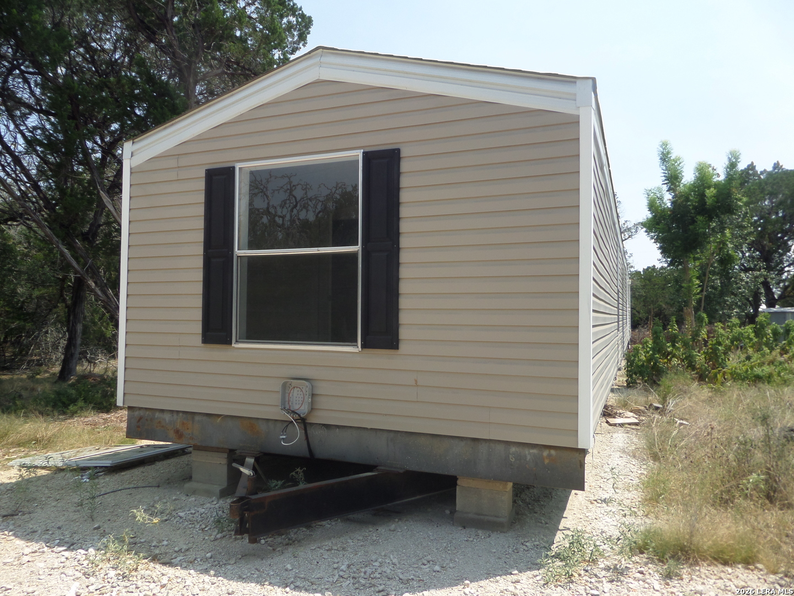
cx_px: 397
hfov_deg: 71.6
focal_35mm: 24
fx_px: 550
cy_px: 298
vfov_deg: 56.8
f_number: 3.2
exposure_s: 1/750
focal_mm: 4
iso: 100
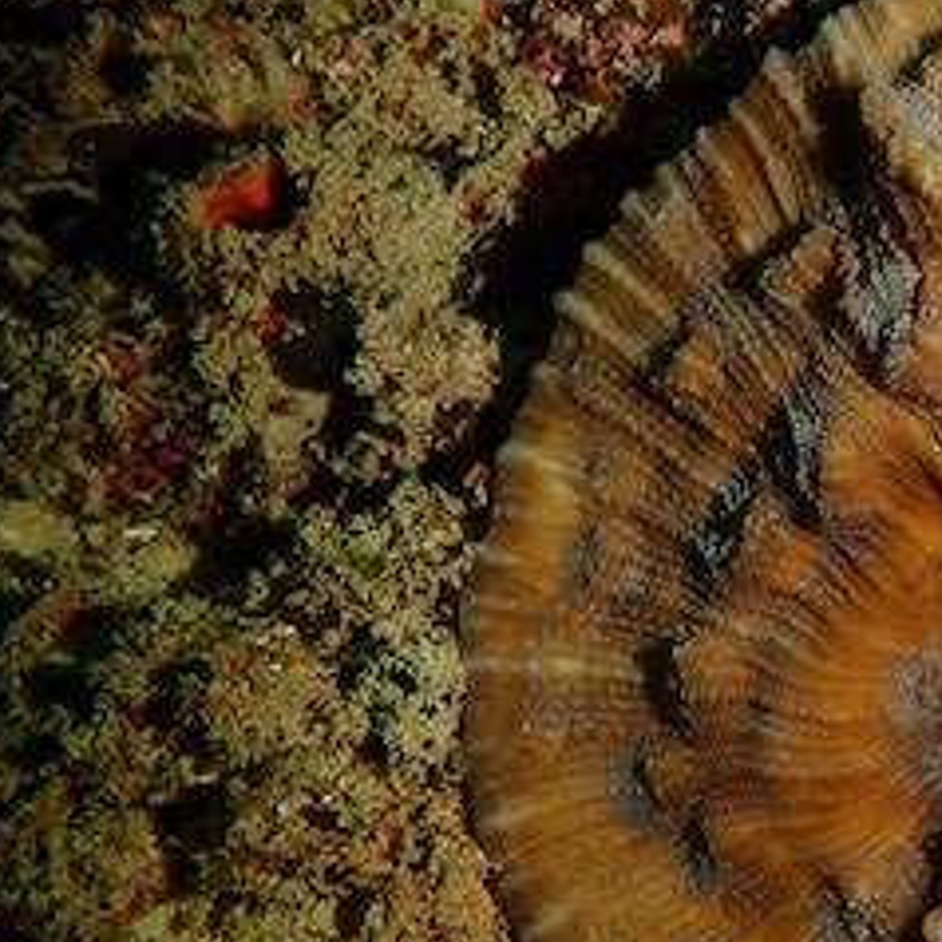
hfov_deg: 30.9
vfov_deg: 32.8
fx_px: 1601
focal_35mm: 52
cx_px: 898
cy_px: 528
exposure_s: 1/320
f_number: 3.2
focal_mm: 5.05
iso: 100
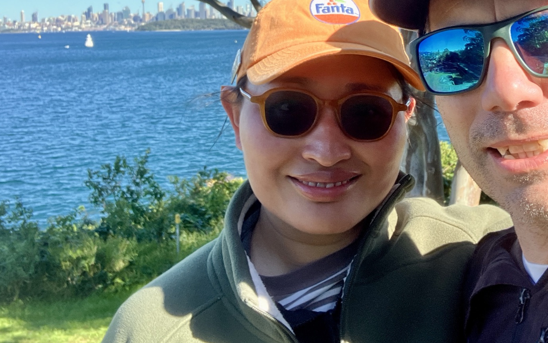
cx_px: 346
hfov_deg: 40.7
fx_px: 732
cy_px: 63
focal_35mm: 49
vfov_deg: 25.8
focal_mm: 2.87
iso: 20
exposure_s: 1/387
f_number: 2.2
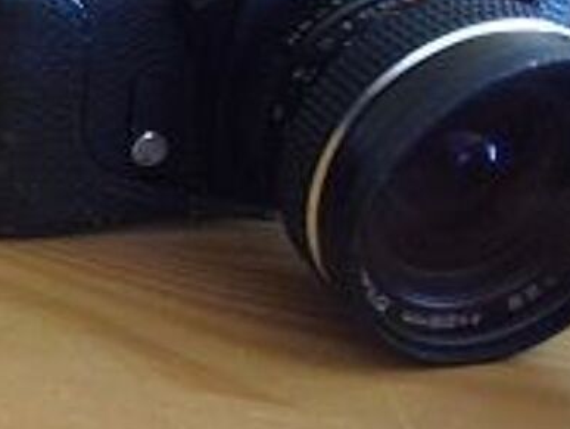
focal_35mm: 62
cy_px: 186
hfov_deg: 28.5
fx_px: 1022
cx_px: -46
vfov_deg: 23.7
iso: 500
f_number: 2.9
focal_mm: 4.3
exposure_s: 1/10
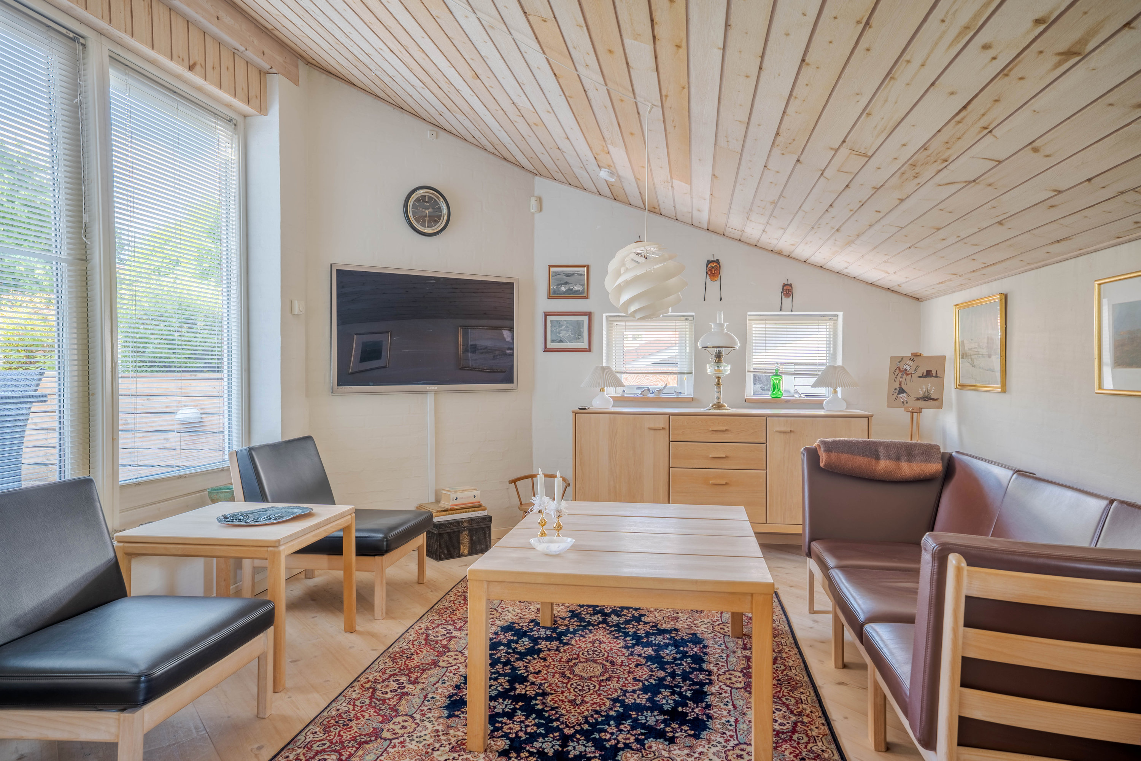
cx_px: 570
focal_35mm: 24
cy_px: 380
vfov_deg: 53.9
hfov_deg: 74.7
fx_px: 748
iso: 100
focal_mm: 23.6
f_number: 8
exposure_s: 1/25
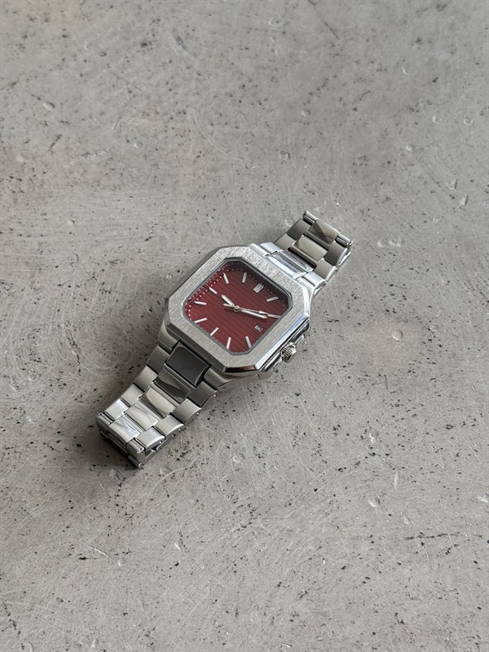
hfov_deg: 30.3
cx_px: 244
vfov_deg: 39.7
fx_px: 904
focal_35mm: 48
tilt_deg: -59.7
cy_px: 326
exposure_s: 1/351
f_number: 1.78
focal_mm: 6.76
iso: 100
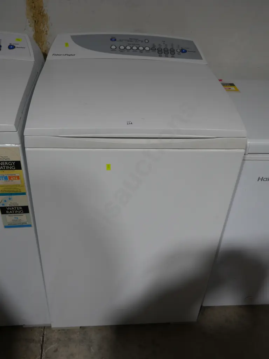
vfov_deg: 54.0
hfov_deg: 41.8
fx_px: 352
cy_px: 180
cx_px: 134
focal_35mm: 34
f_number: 4
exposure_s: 1/80
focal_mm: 17
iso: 200
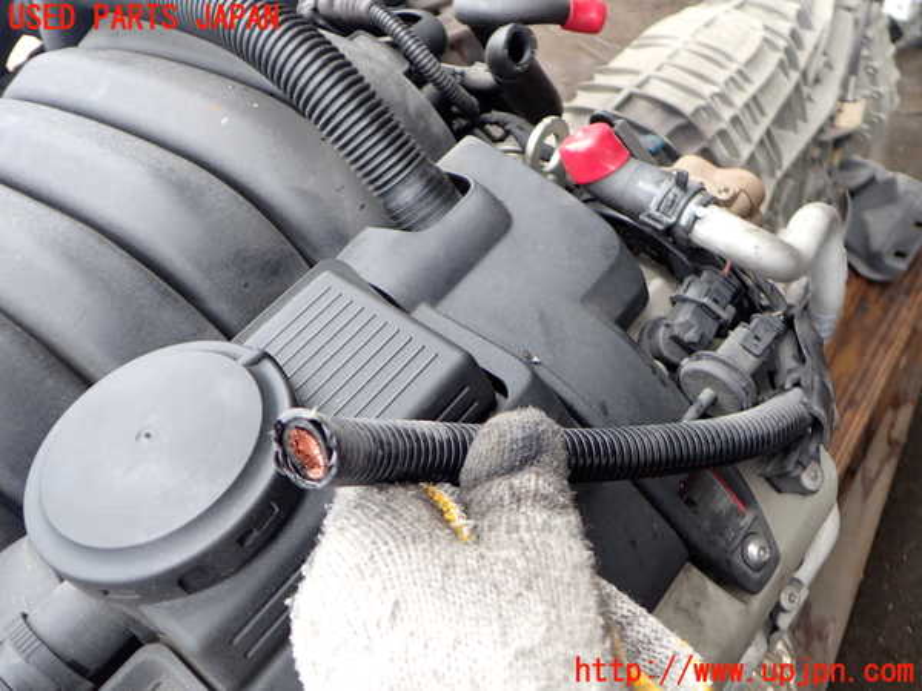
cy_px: 346
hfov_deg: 60.0
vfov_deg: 46.8
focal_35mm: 30
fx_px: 799
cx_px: 461
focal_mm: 5.4
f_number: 2.3
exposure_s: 1/200
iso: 100
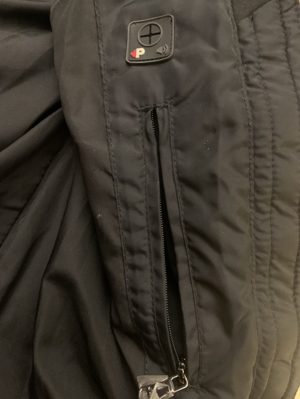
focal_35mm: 26
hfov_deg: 53.1
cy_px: 200
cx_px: 150
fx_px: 300
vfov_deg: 67.3
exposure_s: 1/15
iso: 1000
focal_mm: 4.25
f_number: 1.8
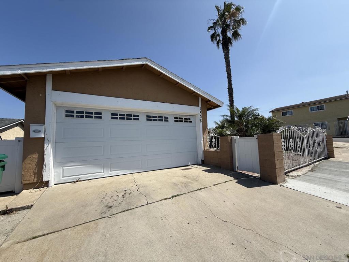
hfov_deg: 102.1
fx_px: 141
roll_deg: +1.8
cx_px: 174
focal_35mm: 14
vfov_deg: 85.7
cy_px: 131
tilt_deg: +4.2
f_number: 2.2
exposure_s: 1/2841
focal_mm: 2.22
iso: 50
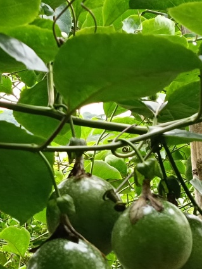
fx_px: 747
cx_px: 41
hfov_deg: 15.3
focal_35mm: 96
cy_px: 184
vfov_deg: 20.4
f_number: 1.8
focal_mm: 4.05
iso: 550
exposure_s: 1/100
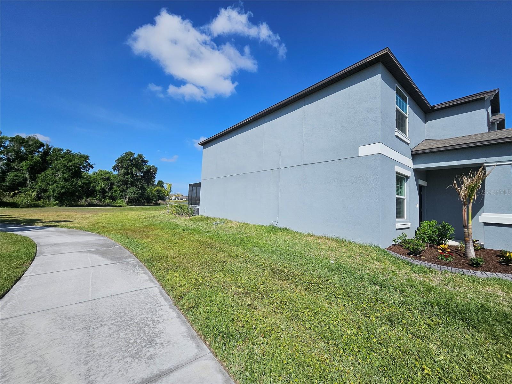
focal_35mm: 13
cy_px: 192
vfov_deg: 89.9
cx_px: 256
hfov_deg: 106.2
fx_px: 192
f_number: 2.2
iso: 32
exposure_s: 1/2534
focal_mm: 1.7
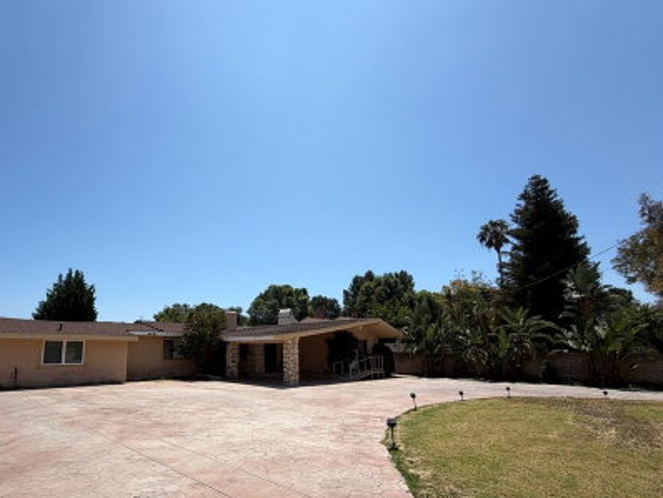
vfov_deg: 71.0
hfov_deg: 85.8
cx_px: 243
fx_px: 345
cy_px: 295
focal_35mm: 18
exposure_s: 1/1431
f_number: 2.2
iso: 20
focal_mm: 2.22
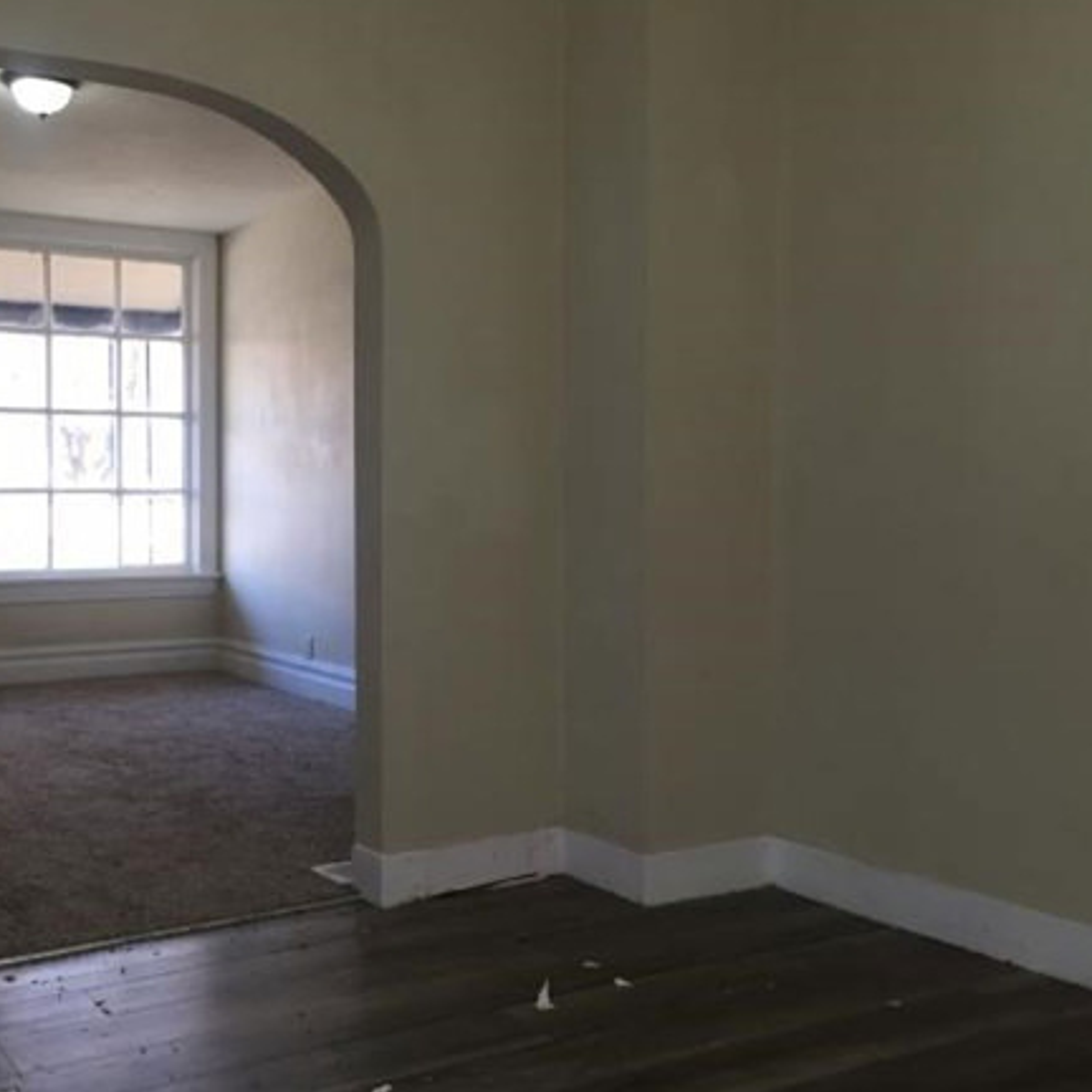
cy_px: 549
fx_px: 1356
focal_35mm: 38
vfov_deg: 43.9
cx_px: 331
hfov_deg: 43.0
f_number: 2.2
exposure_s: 1/30
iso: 32
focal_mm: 4.15
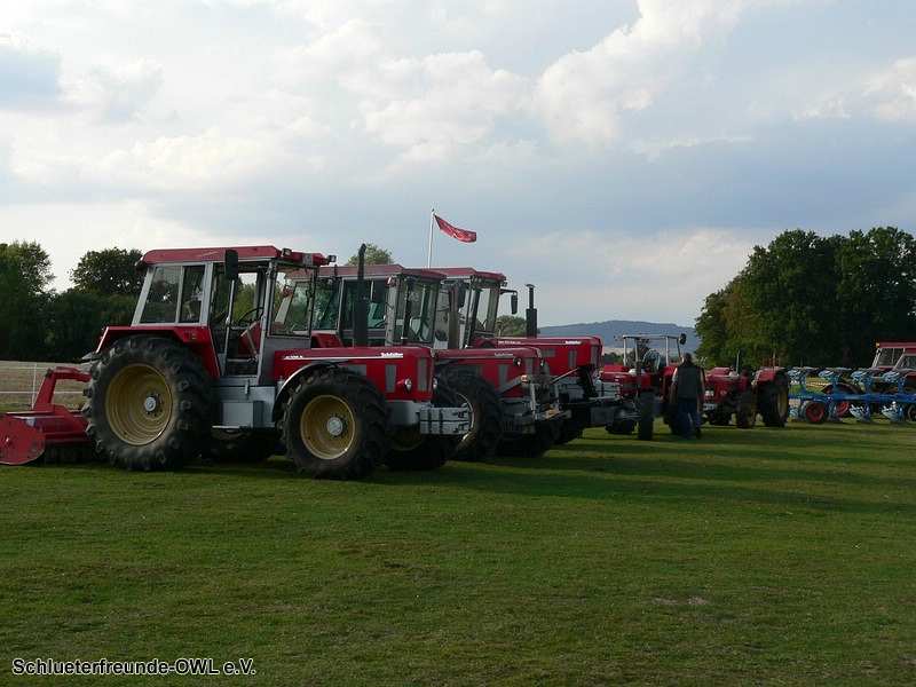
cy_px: 344
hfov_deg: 33.8
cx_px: 458
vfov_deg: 25.7
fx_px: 1508
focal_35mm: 57
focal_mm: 9.4
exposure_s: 1/500
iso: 80
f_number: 4
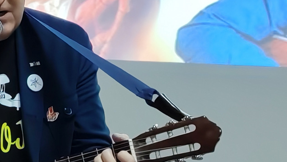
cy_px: 91
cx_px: 14
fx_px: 2610
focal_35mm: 343
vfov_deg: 3.5
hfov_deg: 6.3
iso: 320
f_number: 2.4
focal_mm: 8.67
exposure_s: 1/50
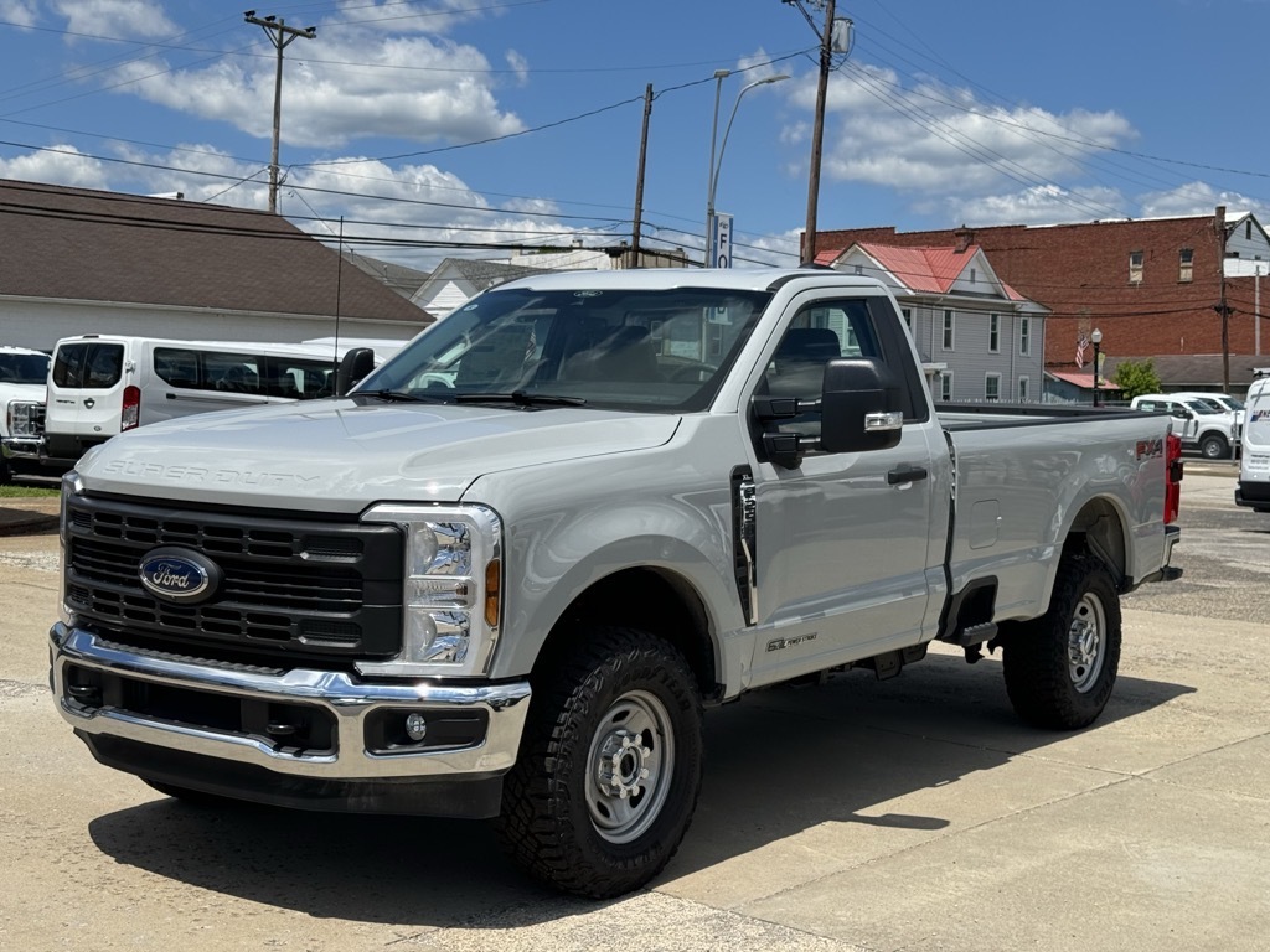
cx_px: 635
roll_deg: +0.4
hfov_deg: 39.7
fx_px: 1761
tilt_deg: -0.7
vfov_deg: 30.3
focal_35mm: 48
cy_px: 476
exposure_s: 1/5848
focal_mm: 6.76
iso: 64
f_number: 1.78
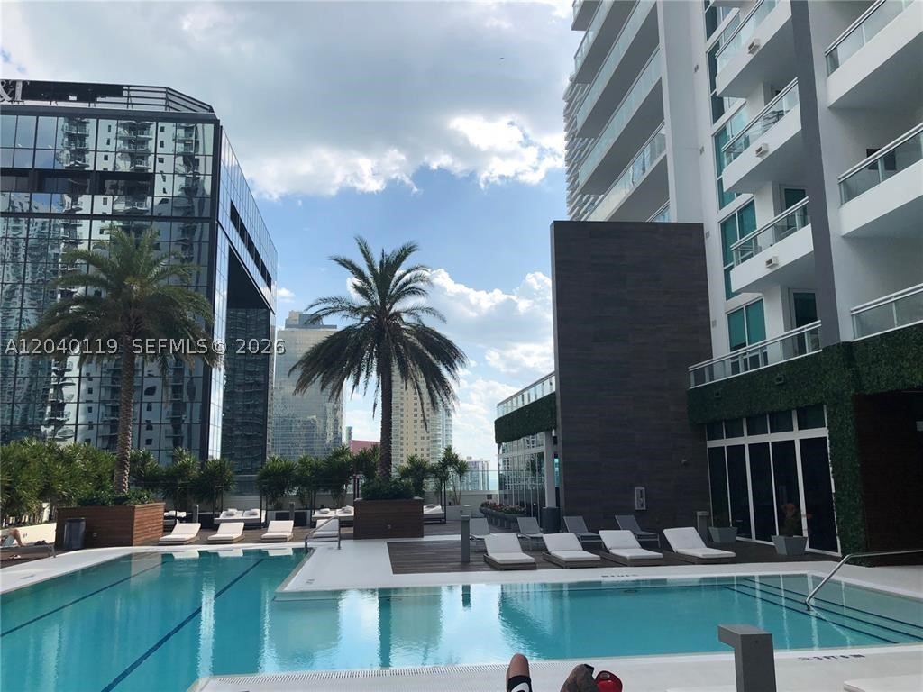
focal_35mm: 28
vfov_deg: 49.7
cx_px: 462
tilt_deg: +10.4
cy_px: 346
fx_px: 747
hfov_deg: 63.4
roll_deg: +0.5
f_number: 1.8
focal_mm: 3.99
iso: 20
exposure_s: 1/2525
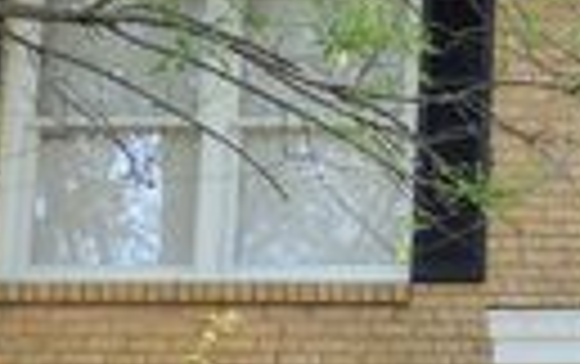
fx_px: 1947
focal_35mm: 123
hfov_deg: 15.3
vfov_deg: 10.1
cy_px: 636
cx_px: 944
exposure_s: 1/80
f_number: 3.1
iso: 100
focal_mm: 5.4
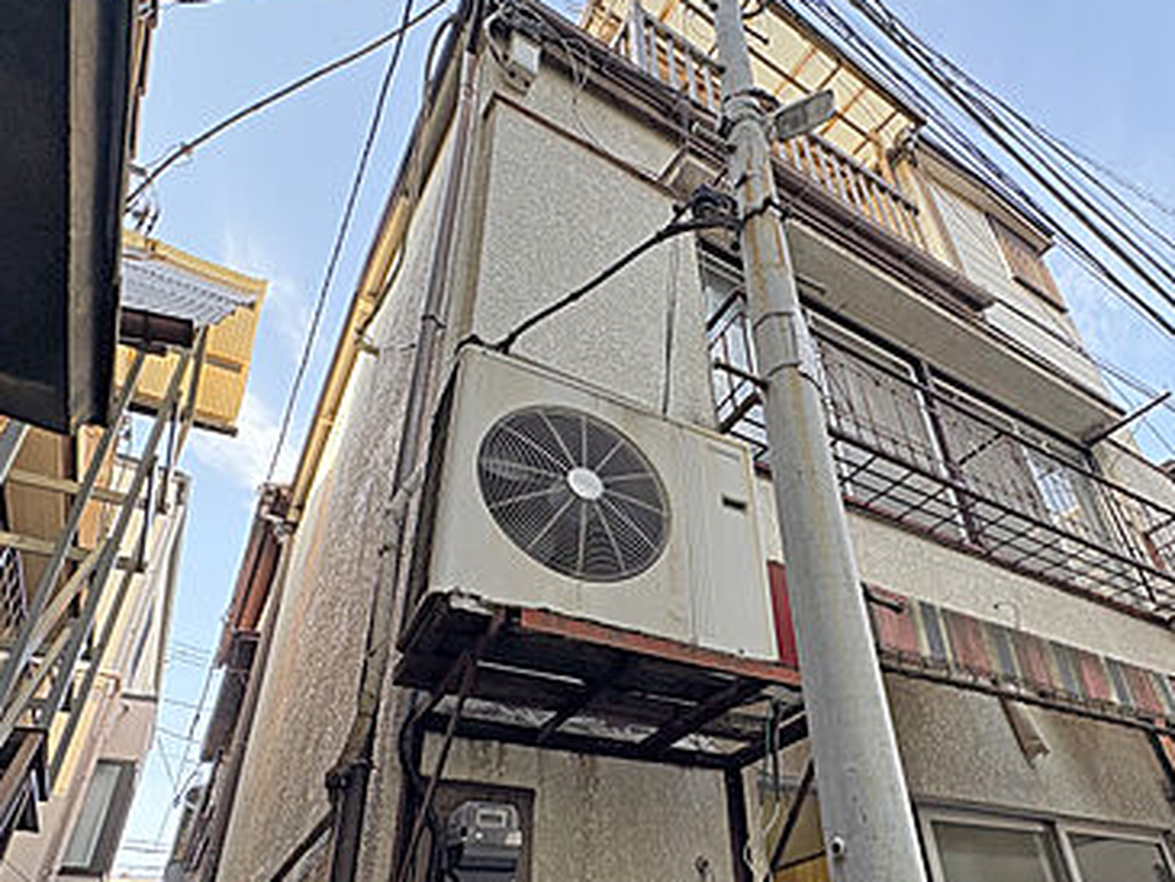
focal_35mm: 23
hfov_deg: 73.5
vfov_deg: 57.9
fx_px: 781
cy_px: 573
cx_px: 676
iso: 64
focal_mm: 2.22
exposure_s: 1/99
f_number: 2.2
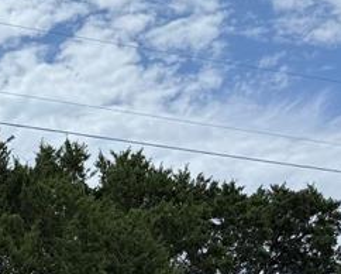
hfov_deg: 16.2
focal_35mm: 99
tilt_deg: +5.6
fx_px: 1000
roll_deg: -2.0
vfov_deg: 14.6
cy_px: 398
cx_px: -283
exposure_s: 1/8130
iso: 80
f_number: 1.78
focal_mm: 6.76
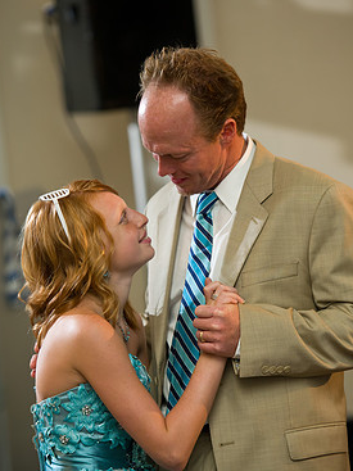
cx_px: 187
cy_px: 257
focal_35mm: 159
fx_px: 2163
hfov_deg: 9.3
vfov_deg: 12.4
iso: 1600
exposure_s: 1/125
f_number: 3.2
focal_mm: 135
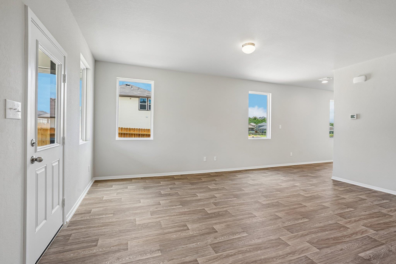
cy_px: 132
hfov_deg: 96.7
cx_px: 198
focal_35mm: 16
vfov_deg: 73.7
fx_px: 176
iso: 400
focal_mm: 16
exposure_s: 1/60
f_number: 9
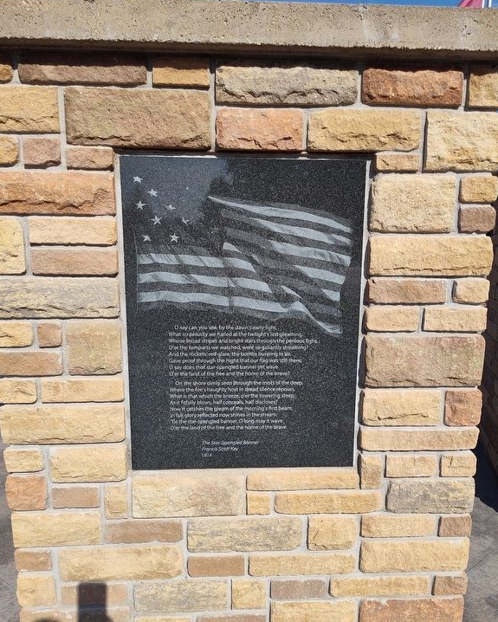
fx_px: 460
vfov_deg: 68.1
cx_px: 254
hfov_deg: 56.8
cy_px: 323
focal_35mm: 25
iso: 100
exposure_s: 1/1576
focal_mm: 5.56
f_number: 1.8
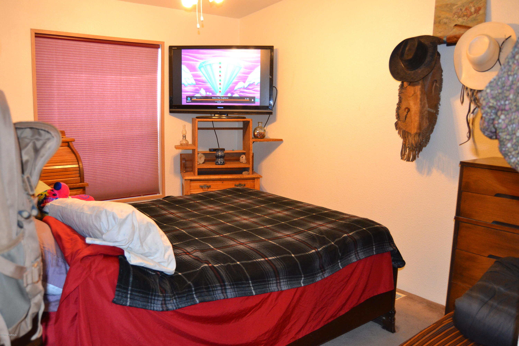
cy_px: 173
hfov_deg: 61.9
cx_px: 260
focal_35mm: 30
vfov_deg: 43.6
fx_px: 432
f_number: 3.5
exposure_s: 1/60
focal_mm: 20
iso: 1000
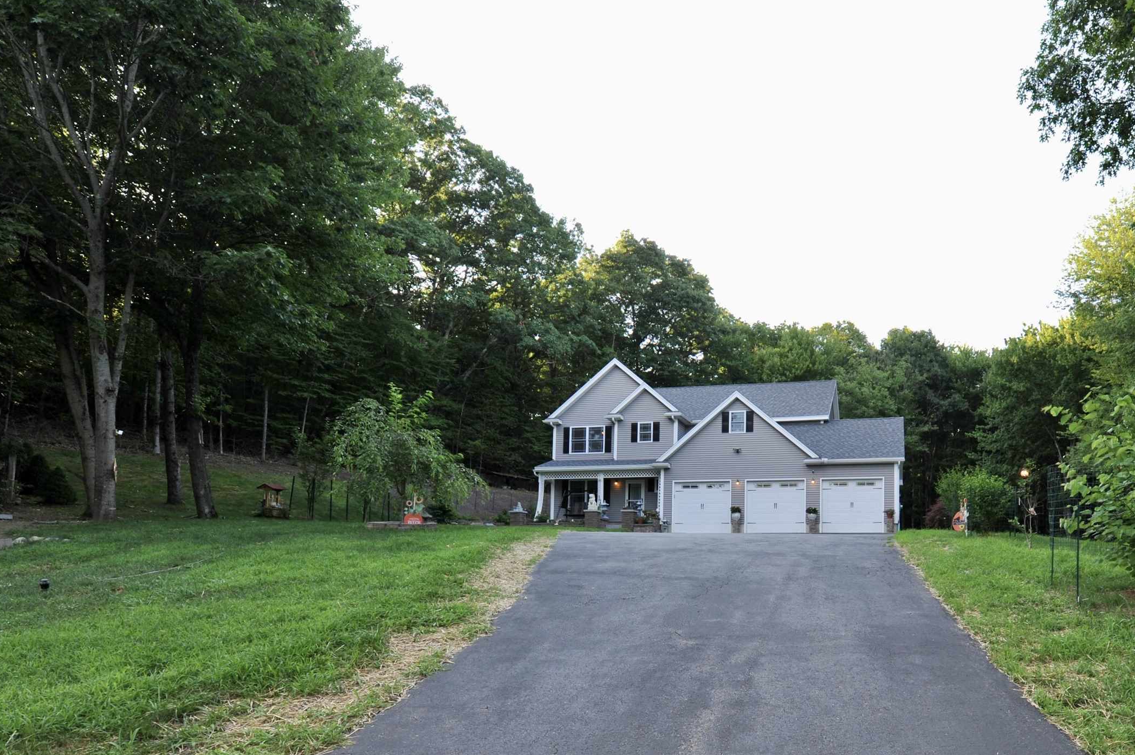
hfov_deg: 76.3
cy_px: 541
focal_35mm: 22
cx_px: 749
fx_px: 693
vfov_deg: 55.1
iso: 200
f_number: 8
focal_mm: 15
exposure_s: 1/60
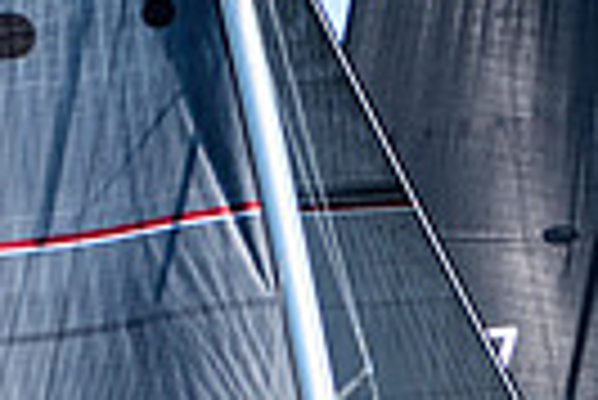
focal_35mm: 1305
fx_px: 21701
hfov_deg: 1.6
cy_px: 807
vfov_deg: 1.1
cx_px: 683
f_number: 5
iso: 400
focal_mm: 200
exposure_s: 1/2500
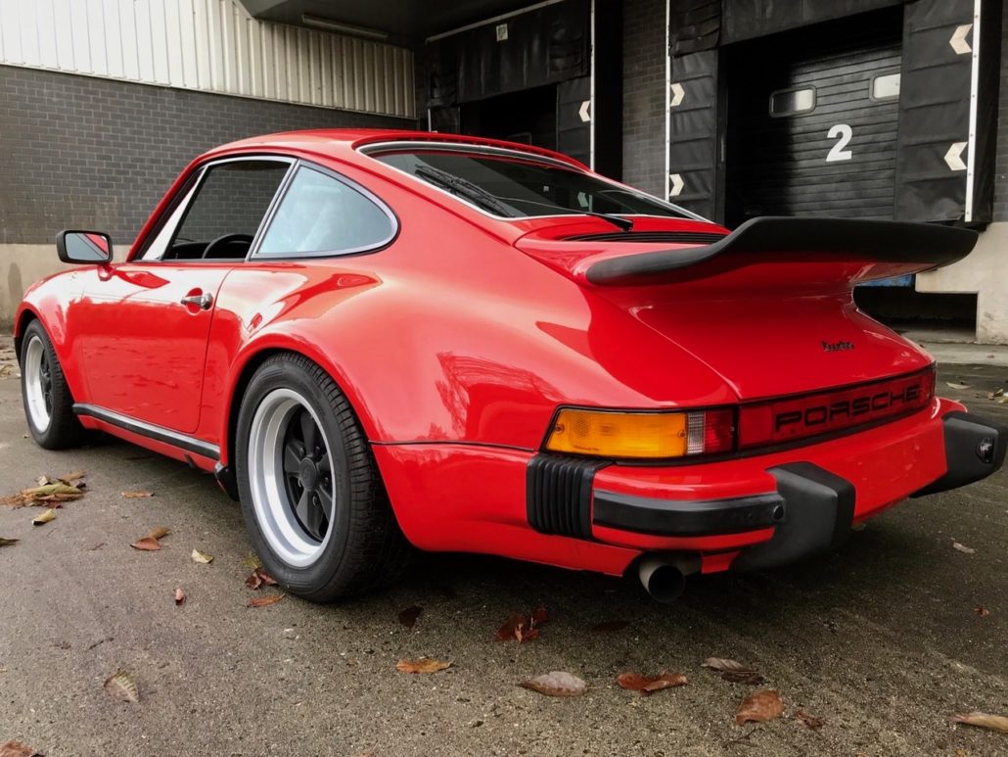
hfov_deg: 63.4
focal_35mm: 28
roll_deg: -0.9
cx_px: 504
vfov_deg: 49.8
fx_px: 816
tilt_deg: -6.0
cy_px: 378
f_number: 1.8
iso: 32
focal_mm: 3.99
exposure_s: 1/100
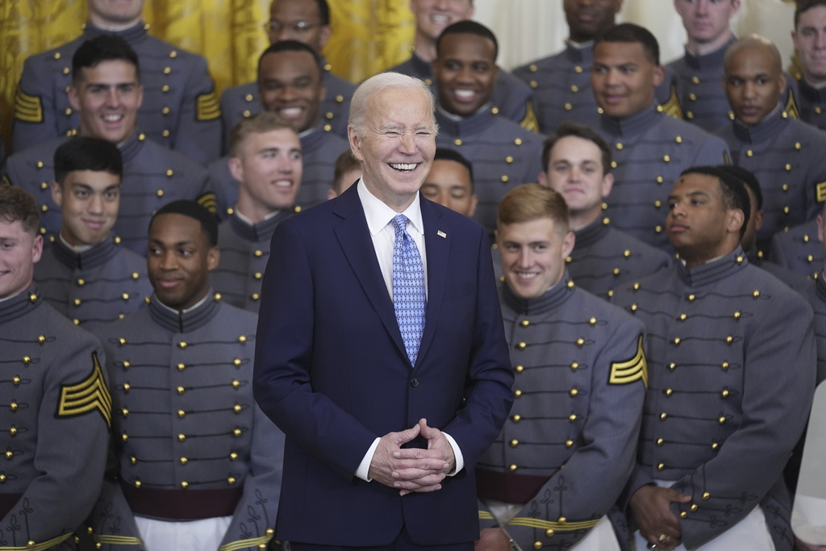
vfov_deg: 9.9
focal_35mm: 138
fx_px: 3167
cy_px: 276
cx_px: 413
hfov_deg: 14.9
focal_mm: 138
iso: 3200
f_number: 2.8
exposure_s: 1/250
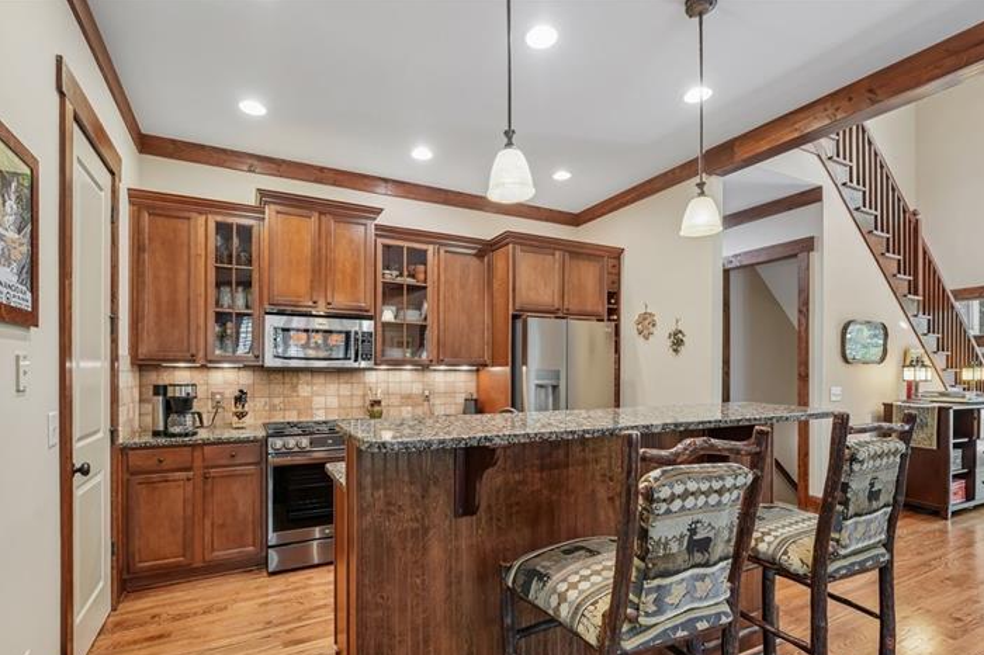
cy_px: 371
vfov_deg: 73.3
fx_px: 437
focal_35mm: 16
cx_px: 471
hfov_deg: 96.7
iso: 320
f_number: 8
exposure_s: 1/3.33
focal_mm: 14
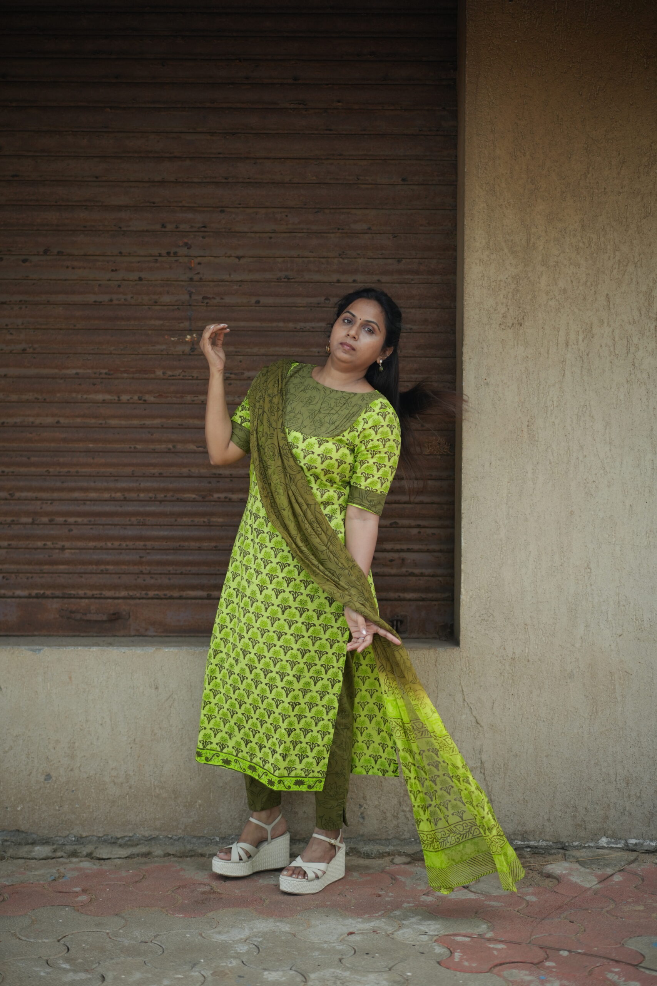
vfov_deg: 36.2
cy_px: 493
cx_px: 328
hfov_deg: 24.6
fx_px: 1505
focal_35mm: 55
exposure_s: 1/320
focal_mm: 55
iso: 250
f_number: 2
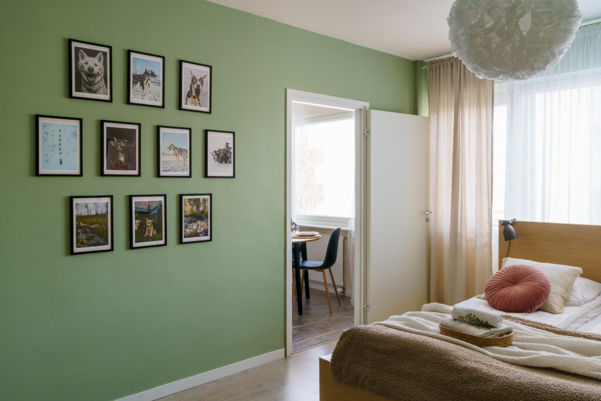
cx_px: 300
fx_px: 467
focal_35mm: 28
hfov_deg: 65.5
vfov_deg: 46.4
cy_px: 200
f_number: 11
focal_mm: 28
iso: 100
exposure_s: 1.6
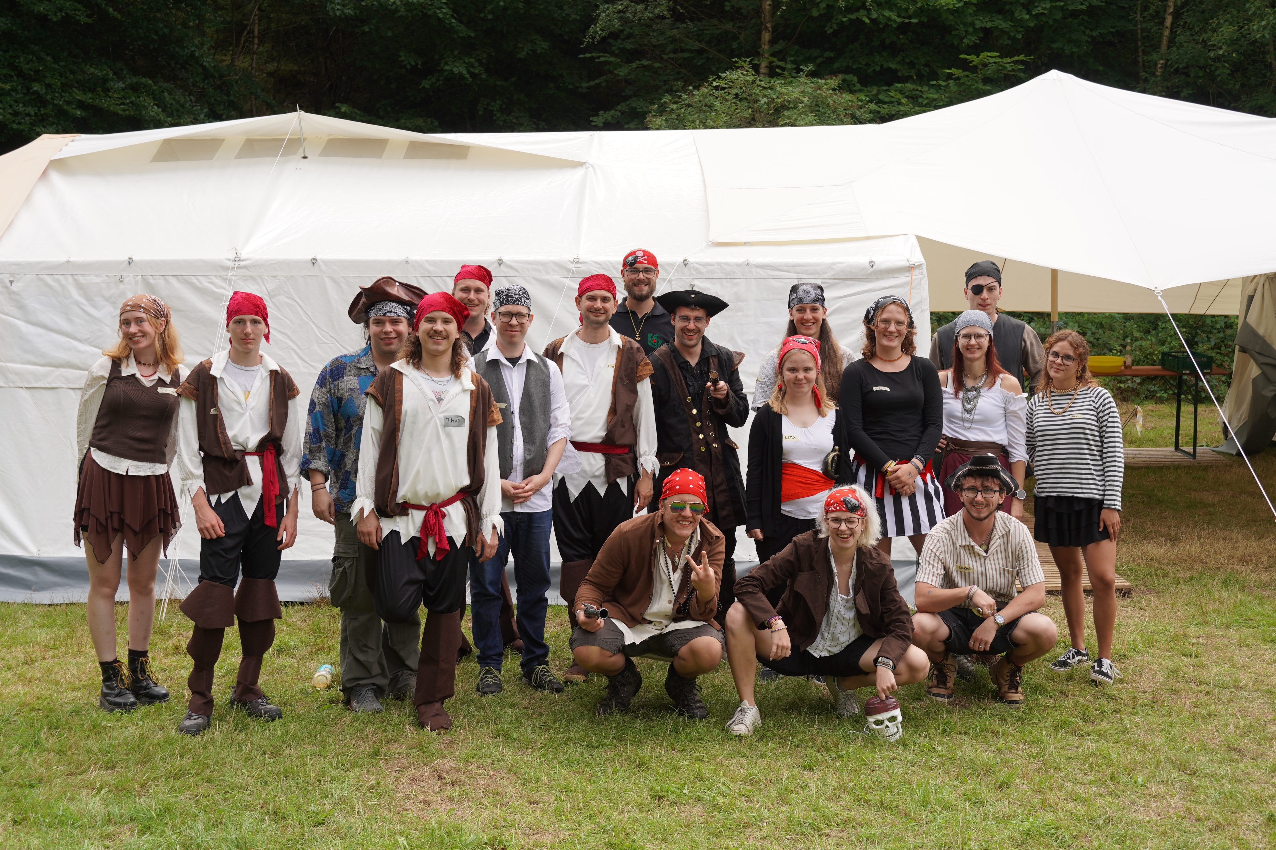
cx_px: 638
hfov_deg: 43.6
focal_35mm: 45
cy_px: 425
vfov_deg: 29.9
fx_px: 1595
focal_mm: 45
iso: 100
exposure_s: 1/200
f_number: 5.6
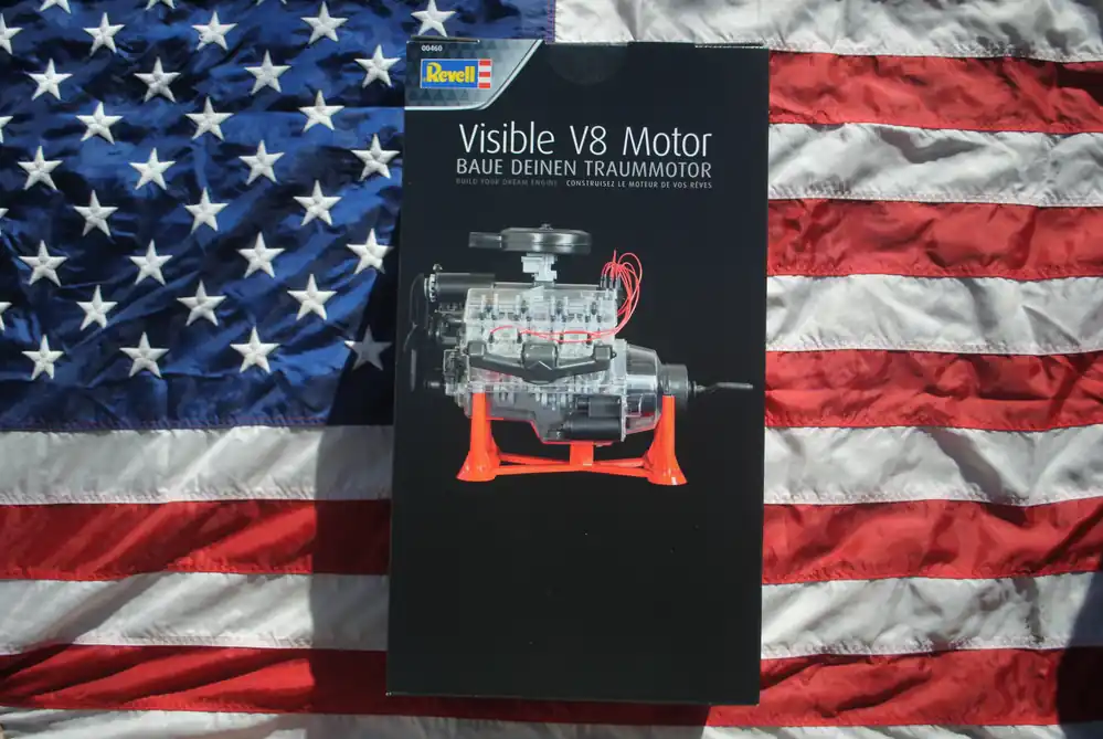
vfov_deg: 40.1
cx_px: 552
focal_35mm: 33
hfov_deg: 57.2
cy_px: 370
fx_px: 1012
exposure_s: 1/1000
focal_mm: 22
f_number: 3.8
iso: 100
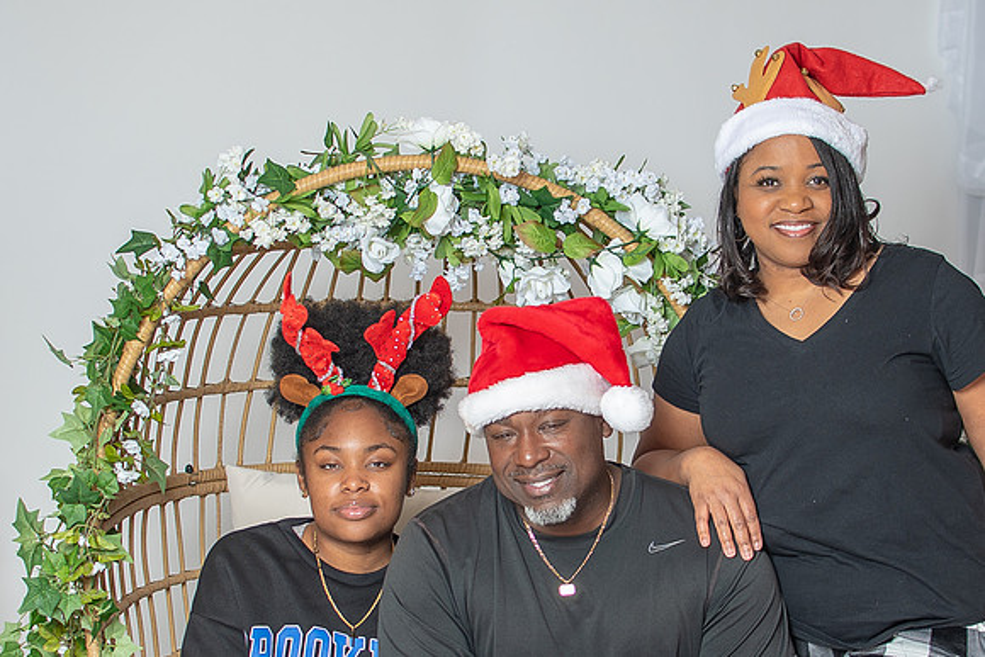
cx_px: 550
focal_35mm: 81
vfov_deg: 17.0
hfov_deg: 25.2
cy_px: 382
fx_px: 2204
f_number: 3.2
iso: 100
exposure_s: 1/250
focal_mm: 35
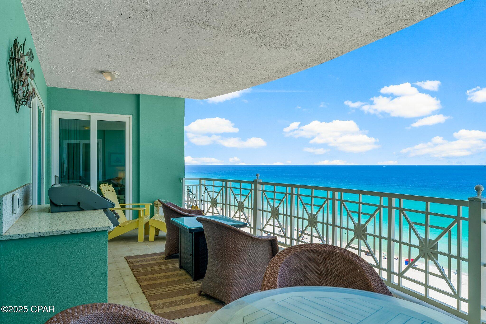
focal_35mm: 24
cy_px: 162
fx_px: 324
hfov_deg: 73.7
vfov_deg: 53.1
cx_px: 243
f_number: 10
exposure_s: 1/50
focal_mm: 24
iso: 100
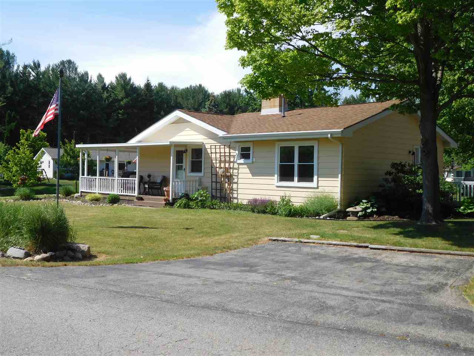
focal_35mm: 40
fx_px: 548
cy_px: 178
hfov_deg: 46.8
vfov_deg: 36.0
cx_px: 237
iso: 125
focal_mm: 7.1
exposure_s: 1/1000
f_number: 3.9
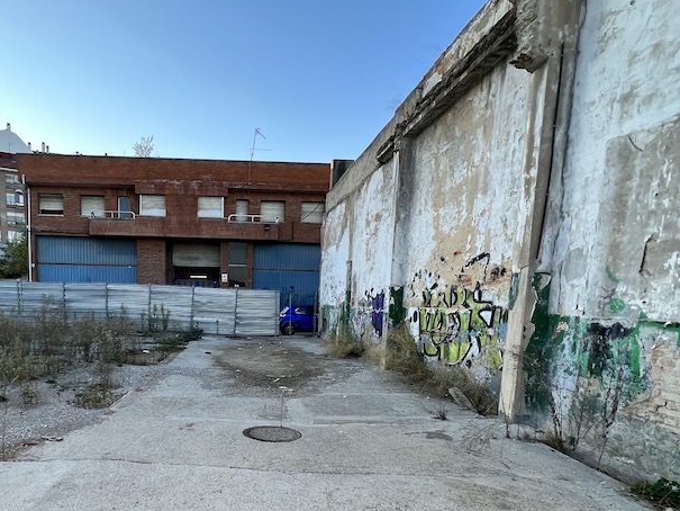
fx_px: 432
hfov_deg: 74.9
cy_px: 367
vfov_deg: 58.7
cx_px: 250
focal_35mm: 22
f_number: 1.8
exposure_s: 1/193
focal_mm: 1.57
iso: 32
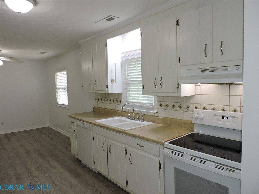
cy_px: 97
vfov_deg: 56.8
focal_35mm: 24
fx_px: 180
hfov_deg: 71.6
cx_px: 130
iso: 180
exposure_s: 1/40
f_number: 3
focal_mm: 4.3
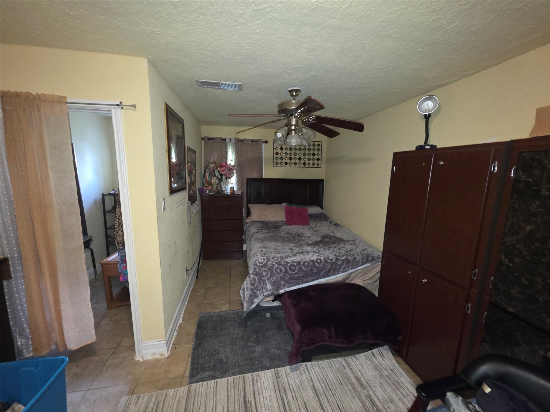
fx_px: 207
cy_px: 206
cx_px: 275
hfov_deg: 106.2
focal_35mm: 13
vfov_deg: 89.9
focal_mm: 2.2
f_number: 1.9
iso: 400
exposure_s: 1/25.4
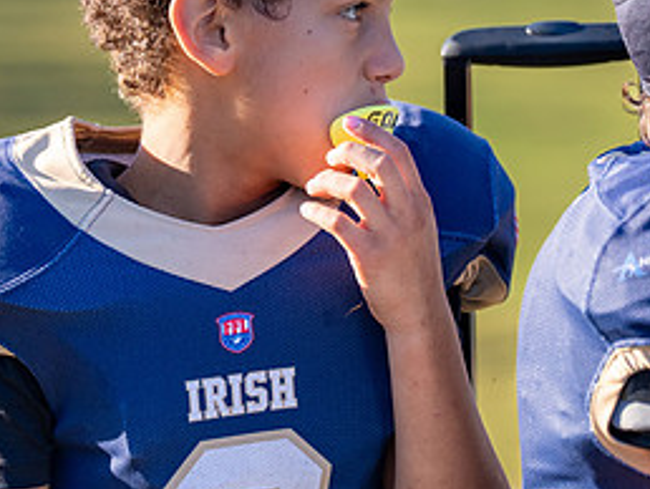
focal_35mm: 440
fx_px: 8270
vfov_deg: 3.4
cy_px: 145
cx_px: 303
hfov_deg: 4.5
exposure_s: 1/1600
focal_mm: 149
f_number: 2.8
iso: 200
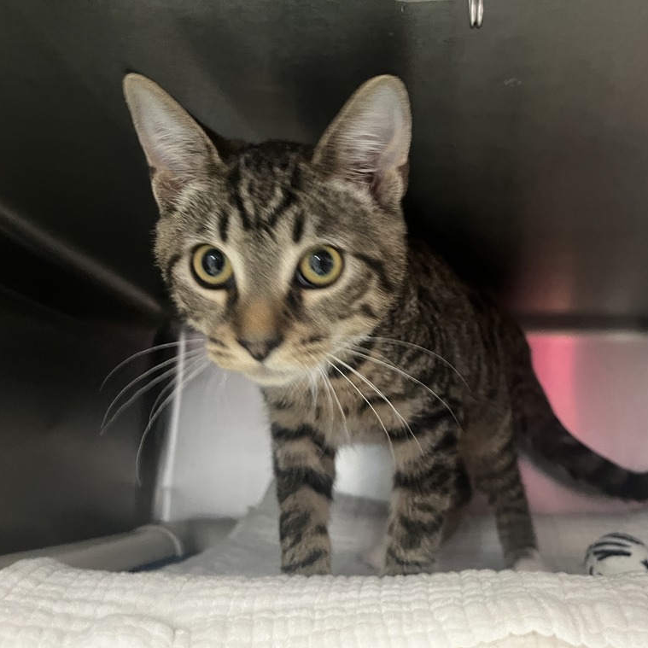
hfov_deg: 51.7
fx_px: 657
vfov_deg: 52.5
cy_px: 327
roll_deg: -0.2
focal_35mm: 31
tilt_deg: +13.0
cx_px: 422
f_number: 1.6
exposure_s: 1/30
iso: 640
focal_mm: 5.1
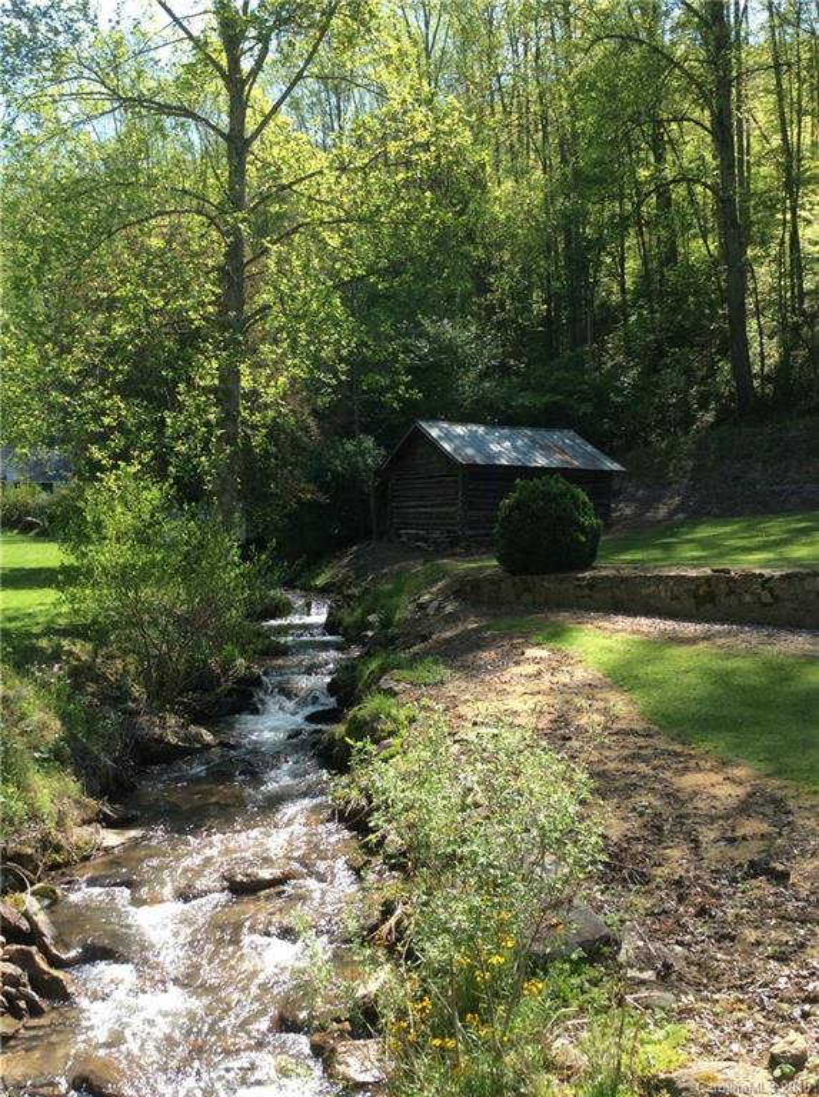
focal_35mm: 33
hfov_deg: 42.8
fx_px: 1045
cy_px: 548
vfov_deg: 55.4
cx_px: 410
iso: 32
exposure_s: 1/497
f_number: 2.4
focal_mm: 3.3
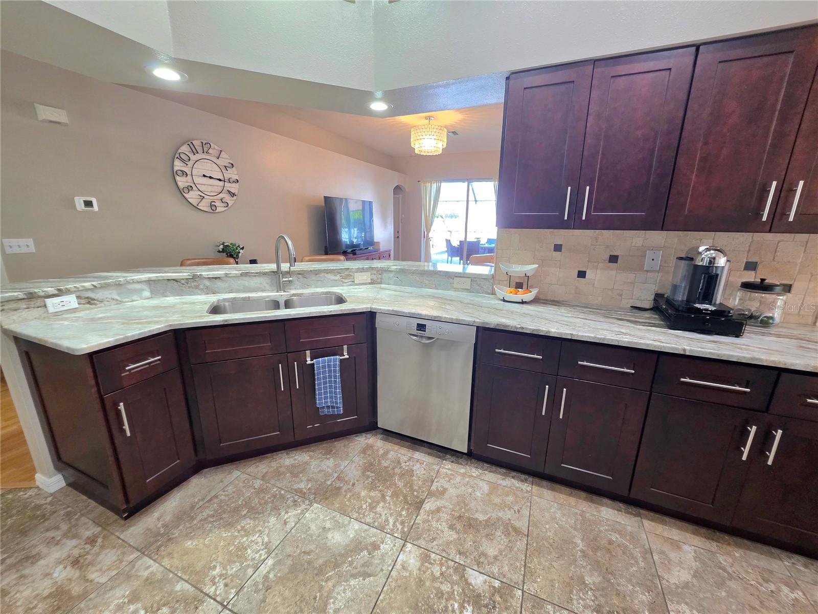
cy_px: 307
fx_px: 307
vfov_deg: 89.9
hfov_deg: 106.2
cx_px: 409
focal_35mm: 13
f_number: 1.9
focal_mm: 2.2
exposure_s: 1/60.2
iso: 250
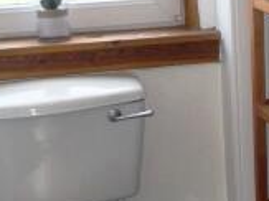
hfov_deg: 17.1
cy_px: 132
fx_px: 854
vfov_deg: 13.4
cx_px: 317
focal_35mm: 110
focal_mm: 4.7
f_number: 3.3
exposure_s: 1/40
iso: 100
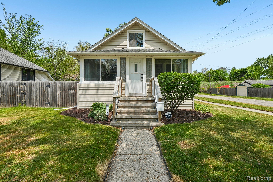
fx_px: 136
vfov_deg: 67.4
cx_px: 136
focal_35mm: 18
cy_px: 91
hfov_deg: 90.0
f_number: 8
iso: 100
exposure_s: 1/250
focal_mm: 12
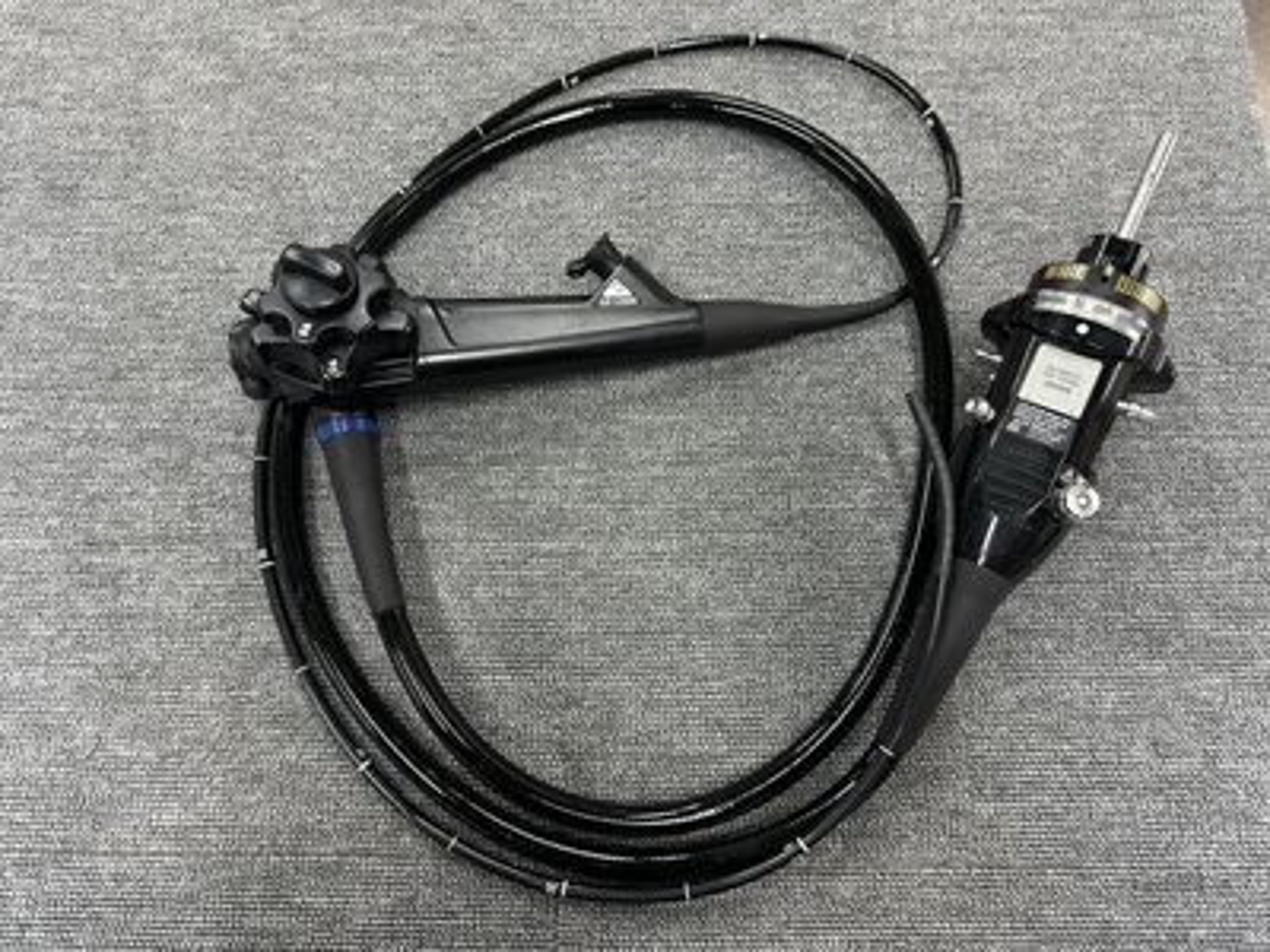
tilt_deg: -75.2
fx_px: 881
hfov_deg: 71.6
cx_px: 635
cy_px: 476
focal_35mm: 24
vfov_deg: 56.8
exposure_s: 1/60
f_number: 1.78
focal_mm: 6.86
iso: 160
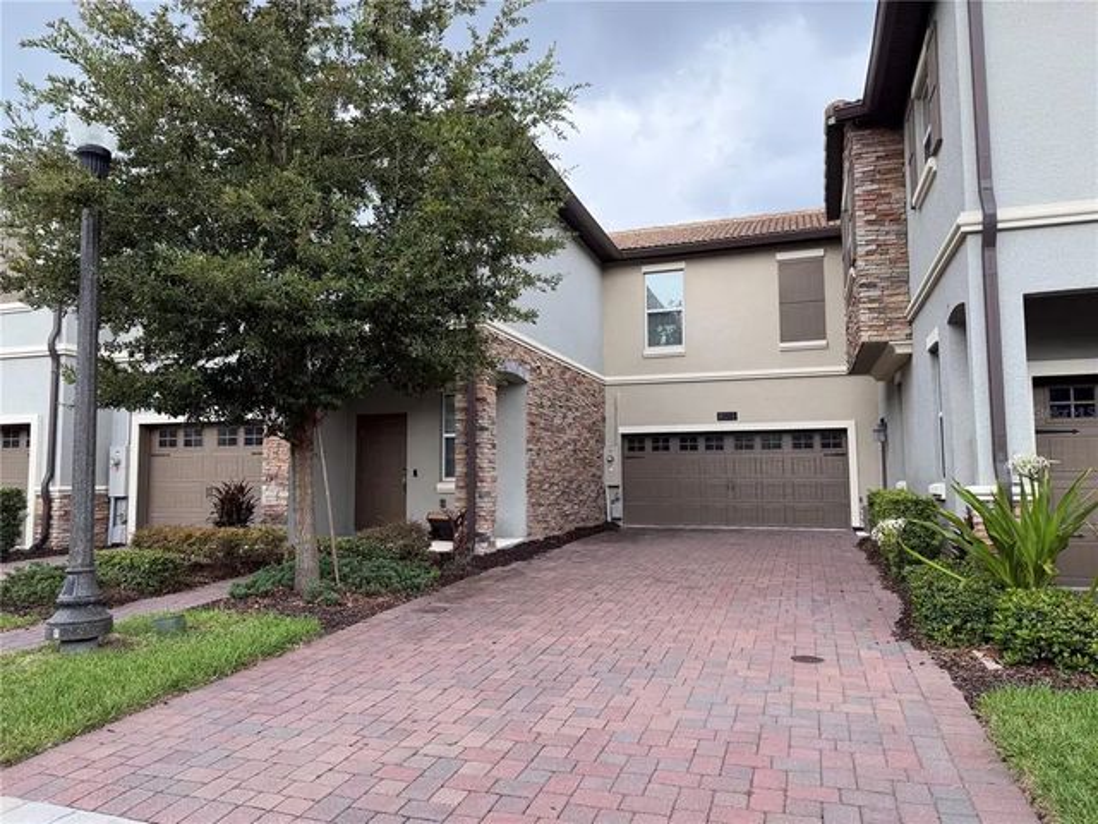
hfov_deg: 71.6
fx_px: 761
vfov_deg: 56.8
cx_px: 549
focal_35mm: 24
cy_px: 412
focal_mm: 6.76
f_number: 1.78
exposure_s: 1/671
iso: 100
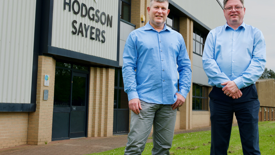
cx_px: 150
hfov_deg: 36.6
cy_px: 48
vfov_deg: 21.0
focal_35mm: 57
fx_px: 416
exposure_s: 1/100
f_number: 9
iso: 125
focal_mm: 42
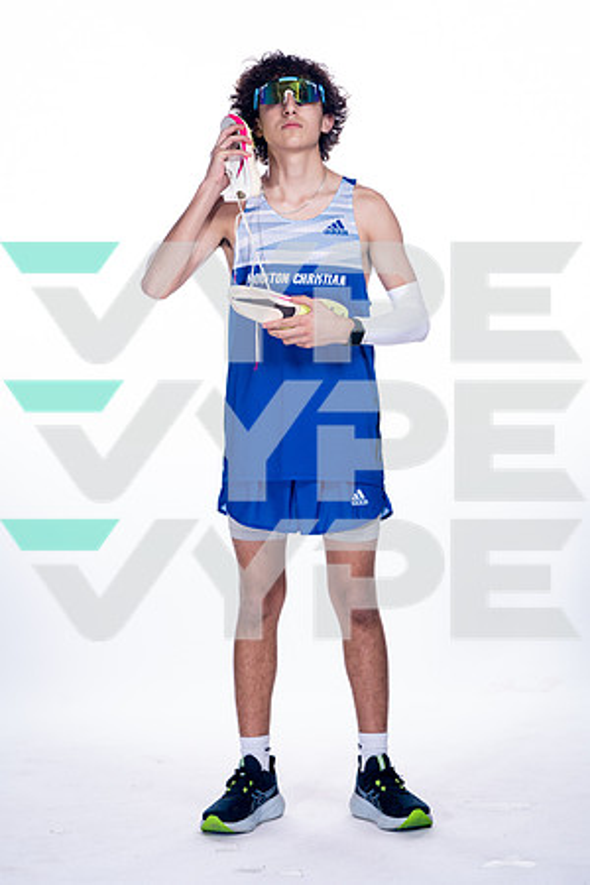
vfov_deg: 16.7
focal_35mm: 123
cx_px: 295
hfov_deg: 11.1
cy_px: 442
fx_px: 3024
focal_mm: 123
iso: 800
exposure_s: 1/250
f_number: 5.6
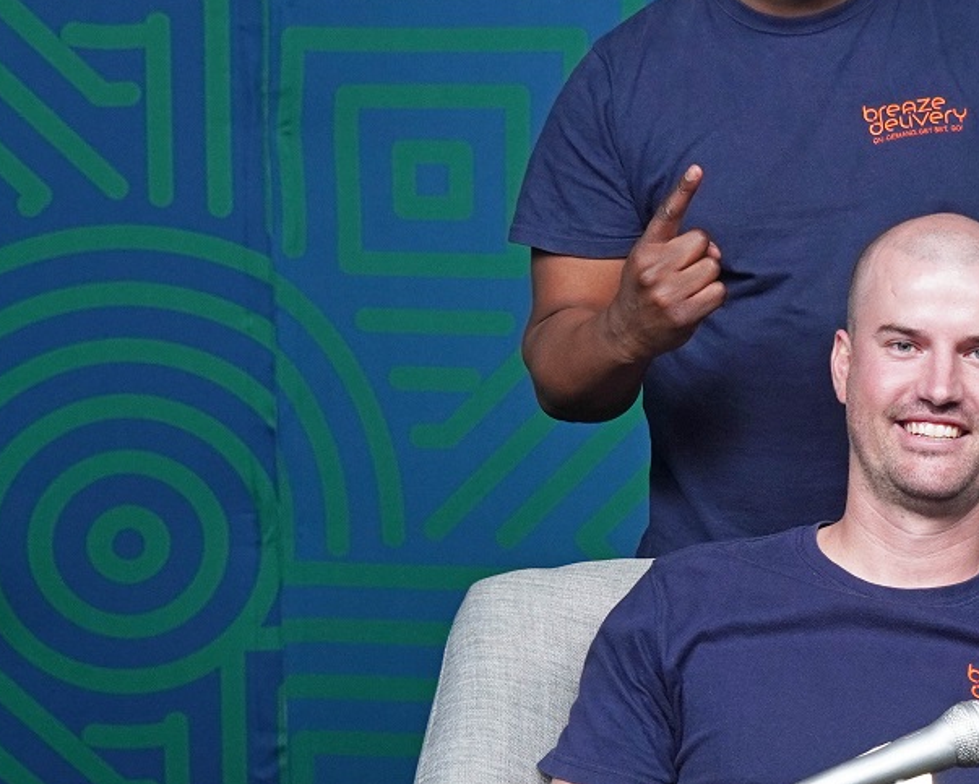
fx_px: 2435
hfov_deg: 22.0
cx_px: 960
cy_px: 451
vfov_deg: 18.3
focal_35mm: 84
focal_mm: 24
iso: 640
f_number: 4
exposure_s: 1/50
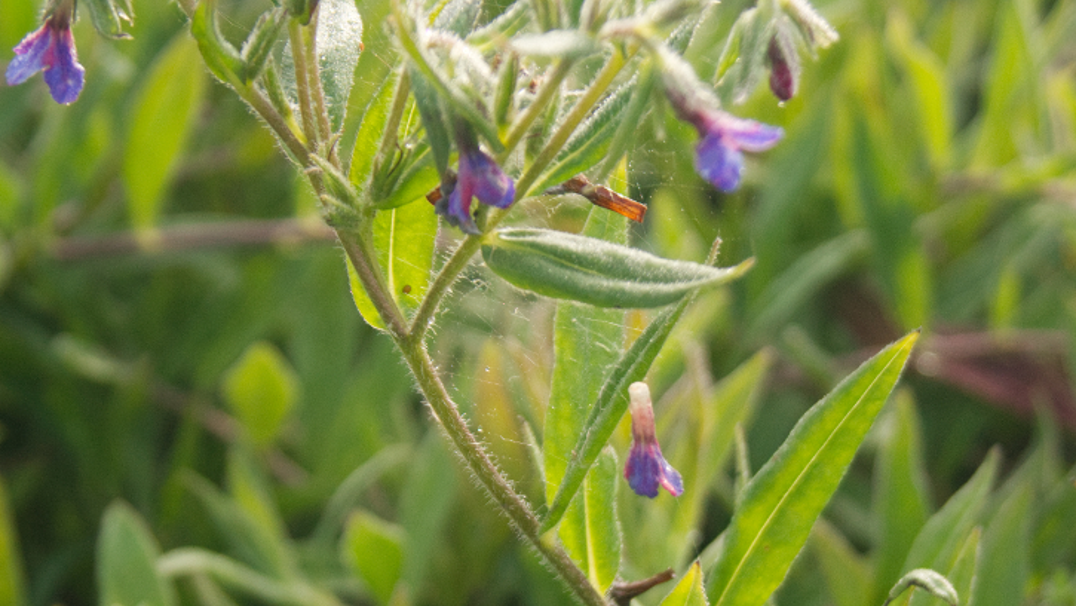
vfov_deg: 11.6
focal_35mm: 104
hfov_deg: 20.5
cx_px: 730
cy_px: 263
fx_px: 2968
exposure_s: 1/500
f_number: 5
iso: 320
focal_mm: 40
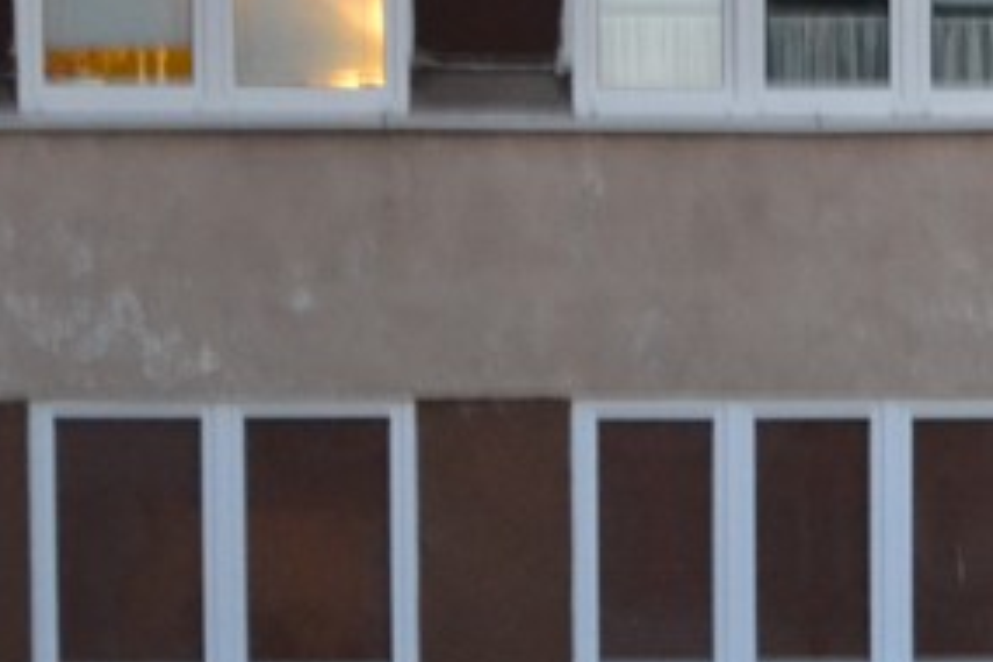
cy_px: 784
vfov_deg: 5.3
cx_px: 1230
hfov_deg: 7.8
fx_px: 7187
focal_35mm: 261
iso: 3200
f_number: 5.6
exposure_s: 1/8
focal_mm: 55
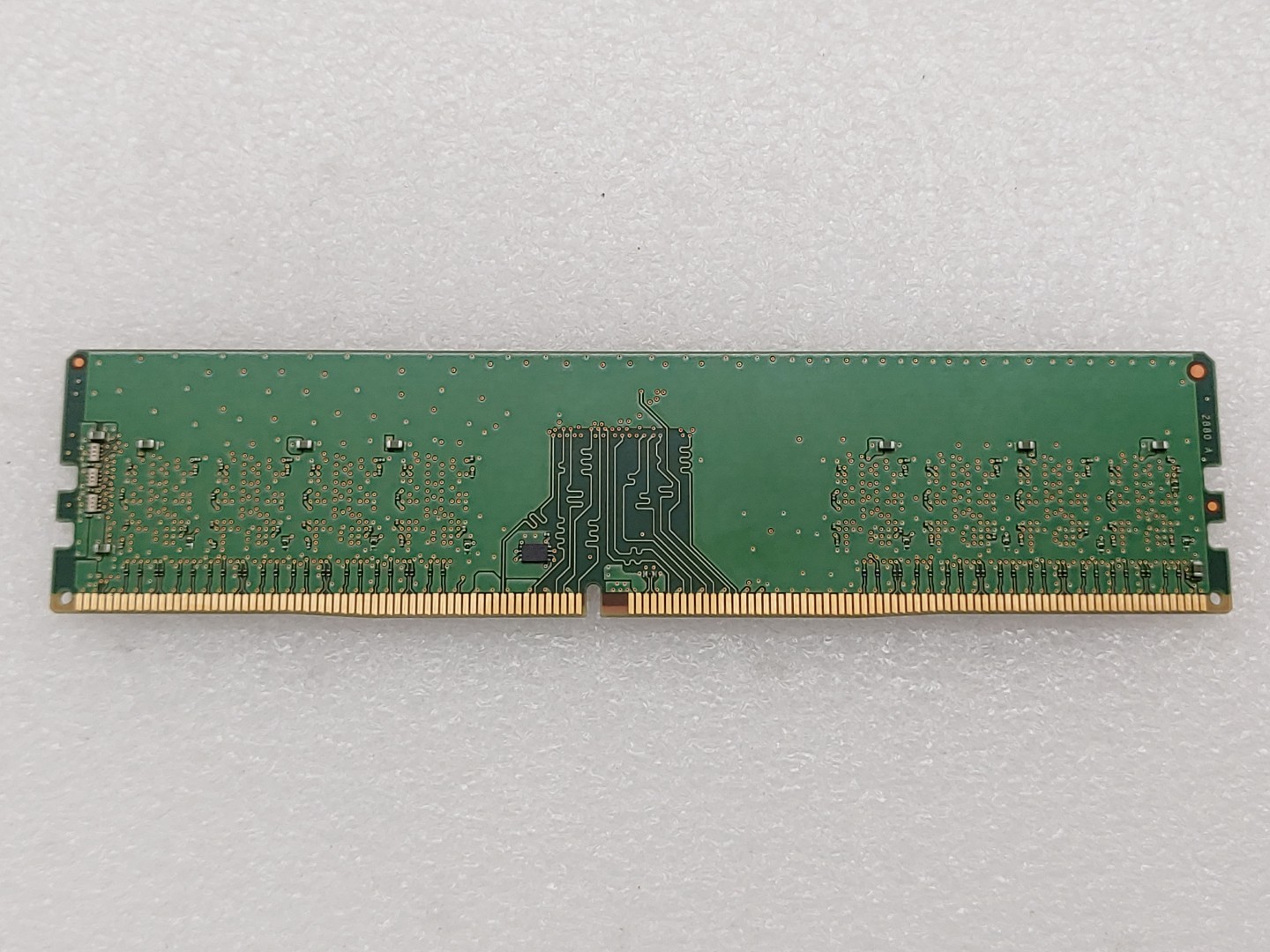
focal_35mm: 49
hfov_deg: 38.9
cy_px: 476
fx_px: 1798
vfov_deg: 29.7
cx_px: 635
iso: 50
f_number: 1.8
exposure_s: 1/151
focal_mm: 4.36
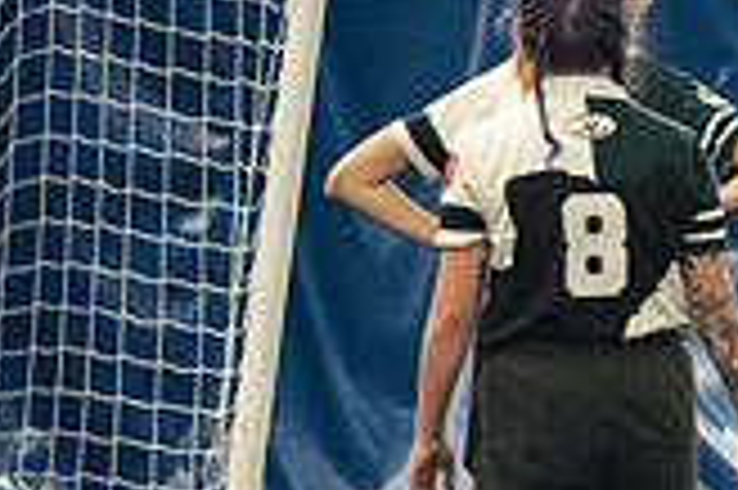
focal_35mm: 1063
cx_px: 1282
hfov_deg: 1.9
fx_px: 21769
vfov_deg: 1.3
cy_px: 324
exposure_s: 1/500
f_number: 2.8
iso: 7200
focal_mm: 200
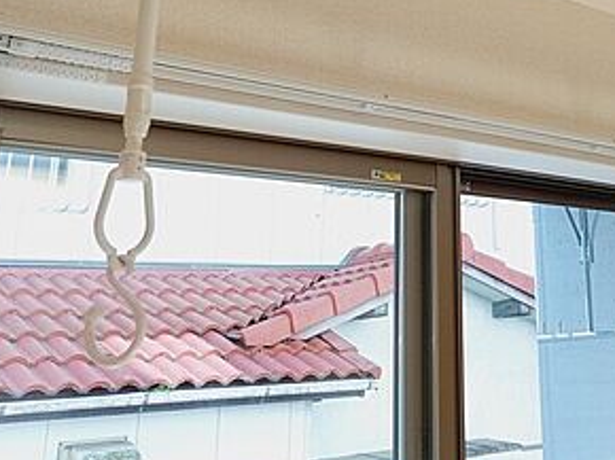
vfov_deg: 26.2
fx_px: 941
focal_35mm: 53
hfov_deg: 34.8
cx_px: 509
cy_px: 11
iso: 25
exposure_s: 1/152
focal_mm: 5.23
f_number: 1.8
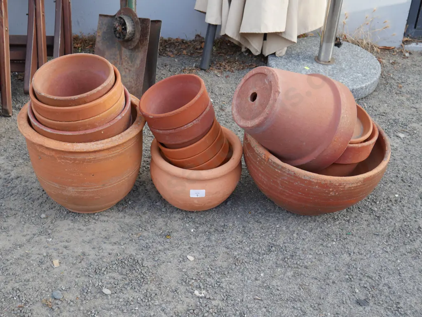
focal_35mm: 40
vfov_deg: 36.0
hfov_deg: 46.8
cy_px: 158
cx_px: 211
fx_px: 488
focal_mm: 20
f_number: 5
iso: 200
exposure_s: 1/125
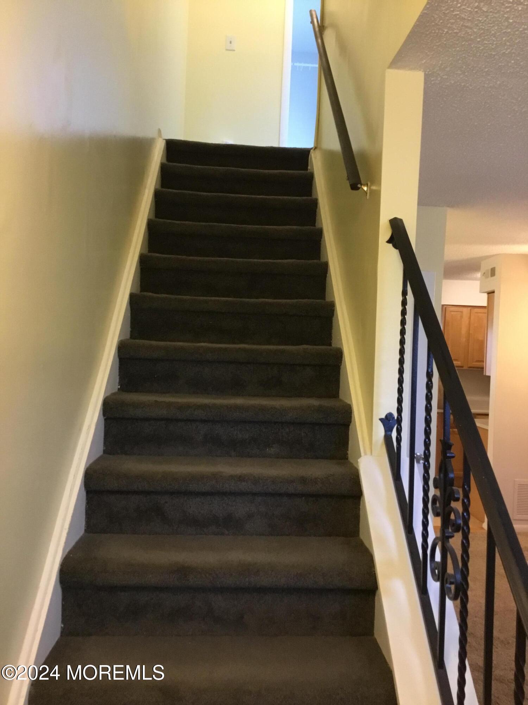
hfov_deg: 45.4
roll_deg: -2.1
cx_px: 264
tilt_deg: -1.5
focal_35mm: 31
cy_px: 352
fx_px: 630
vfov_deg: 58.4
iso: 200
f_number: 2.4
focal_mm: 3.3
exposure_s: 1/24
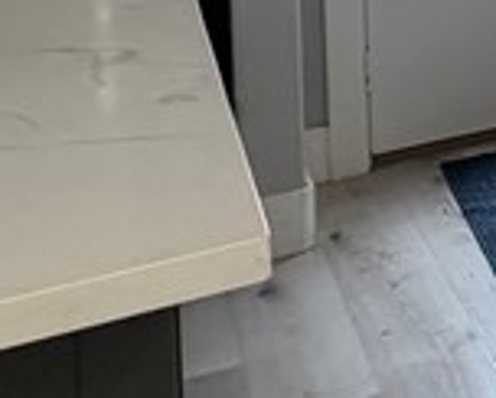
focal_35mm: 92
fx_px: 1352
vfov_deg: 14.8
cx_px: 1217
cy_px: -294
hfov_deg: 13.9
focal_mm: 2.22
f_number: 2.2
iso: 200
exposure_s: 1/120
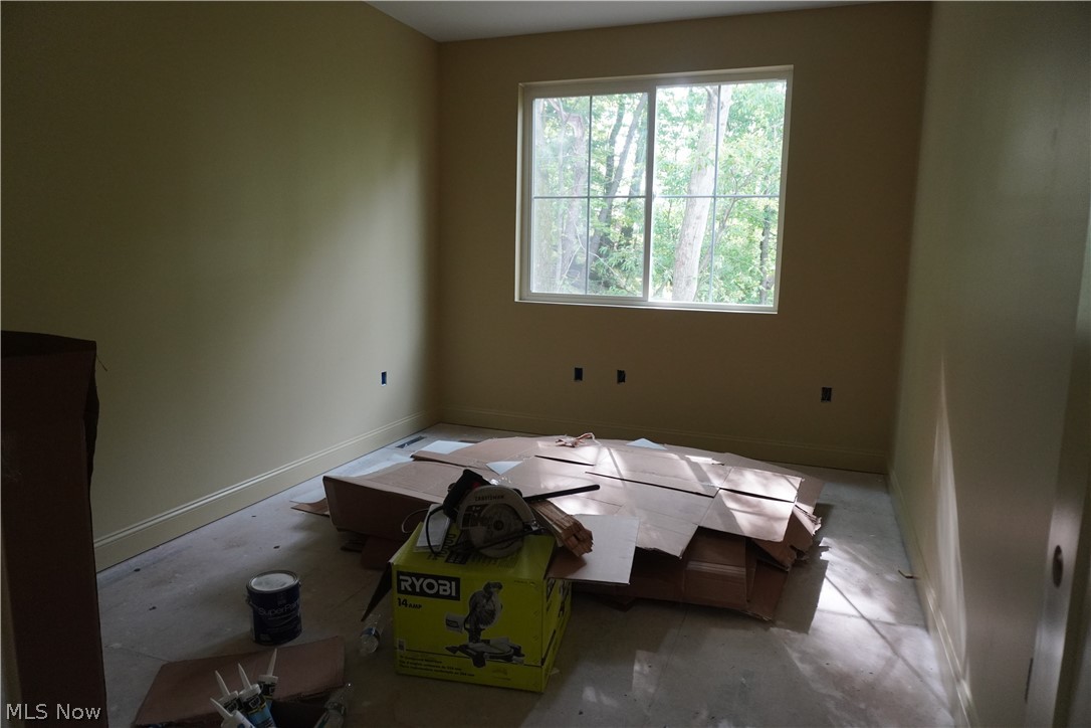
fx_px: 727
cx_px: 546
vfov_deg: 53.1
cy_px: 364
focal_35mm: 24
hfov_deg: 73.7
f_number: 4
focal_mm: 16
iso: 1250
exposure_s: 1/160
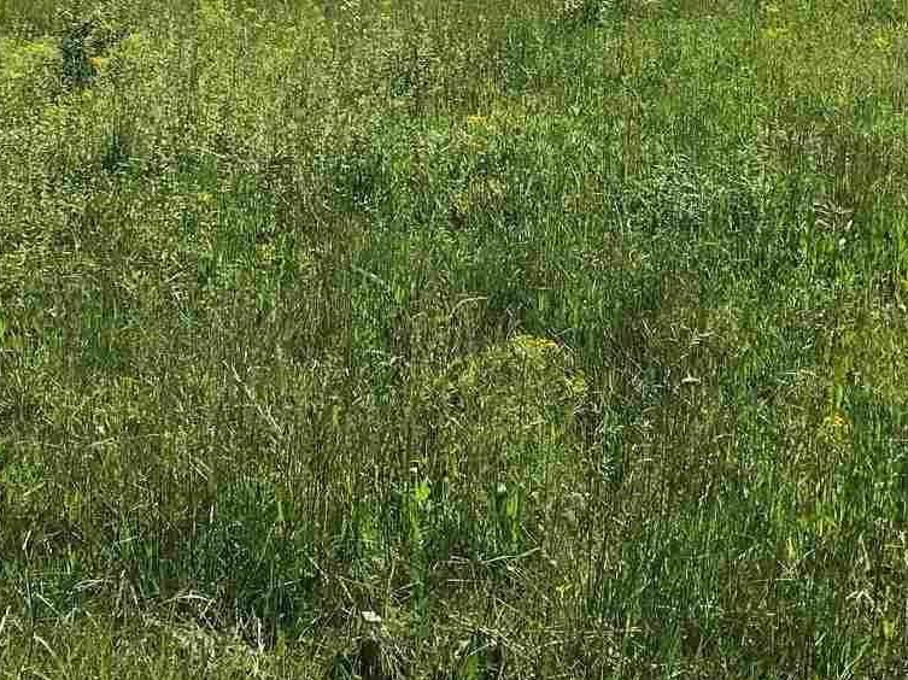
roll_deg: +1.0
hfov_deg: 25.9
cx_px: 352
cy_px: 5
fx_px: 1966
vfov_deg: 19.1
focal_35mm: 75
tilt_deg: -3.7
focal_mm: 3.99
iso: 20
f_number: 1.8
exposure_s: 1/2660
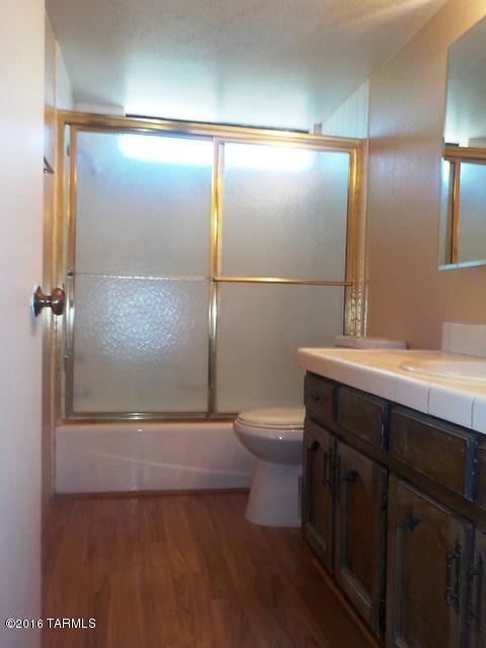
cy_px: 324
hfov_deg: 46.8
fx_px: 562
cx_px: 243
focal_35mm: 30
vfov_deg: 60.0
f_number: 3.3
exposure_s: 1/30
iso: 140
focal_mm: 4.1
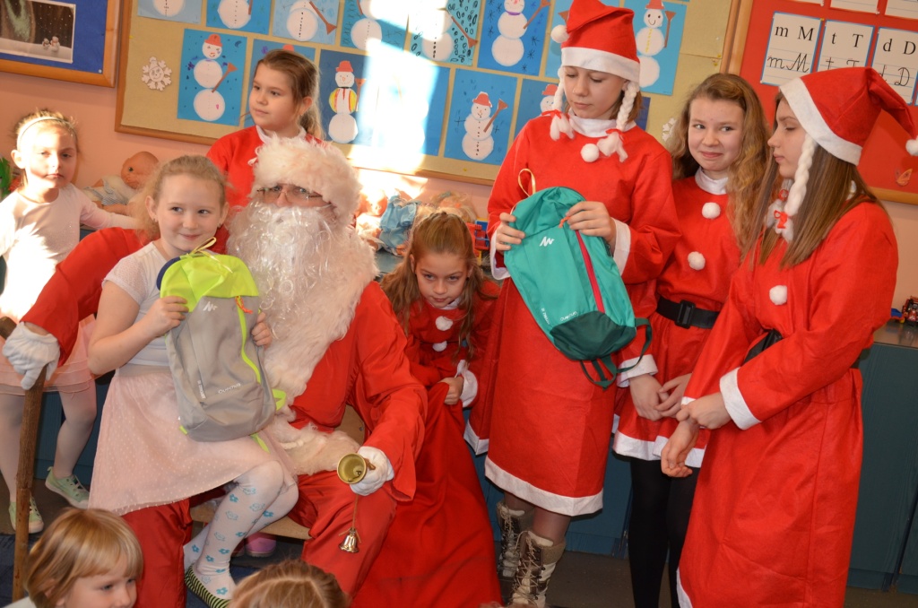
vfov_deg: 34.1
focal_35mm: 39
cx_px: 459
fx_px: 992
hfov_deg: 49.6
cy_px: 304
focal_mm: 26
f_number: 4
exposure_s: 1/80
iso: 400
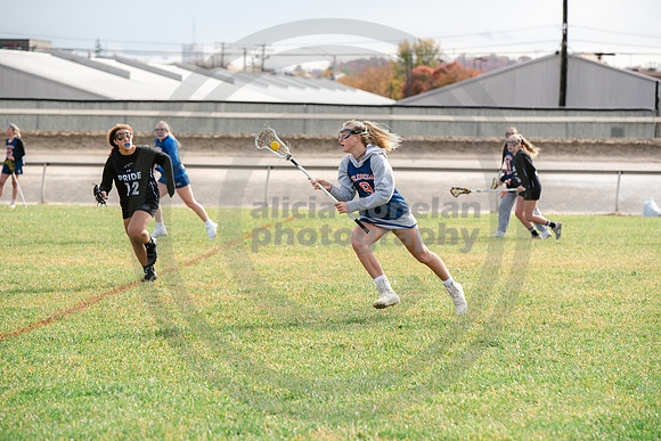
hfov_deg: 13.4
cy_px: 220
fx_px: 2820
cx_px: 341
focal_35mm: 154
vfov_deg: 8.9
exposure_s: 1/1600
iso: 400
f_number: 5
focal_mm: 145
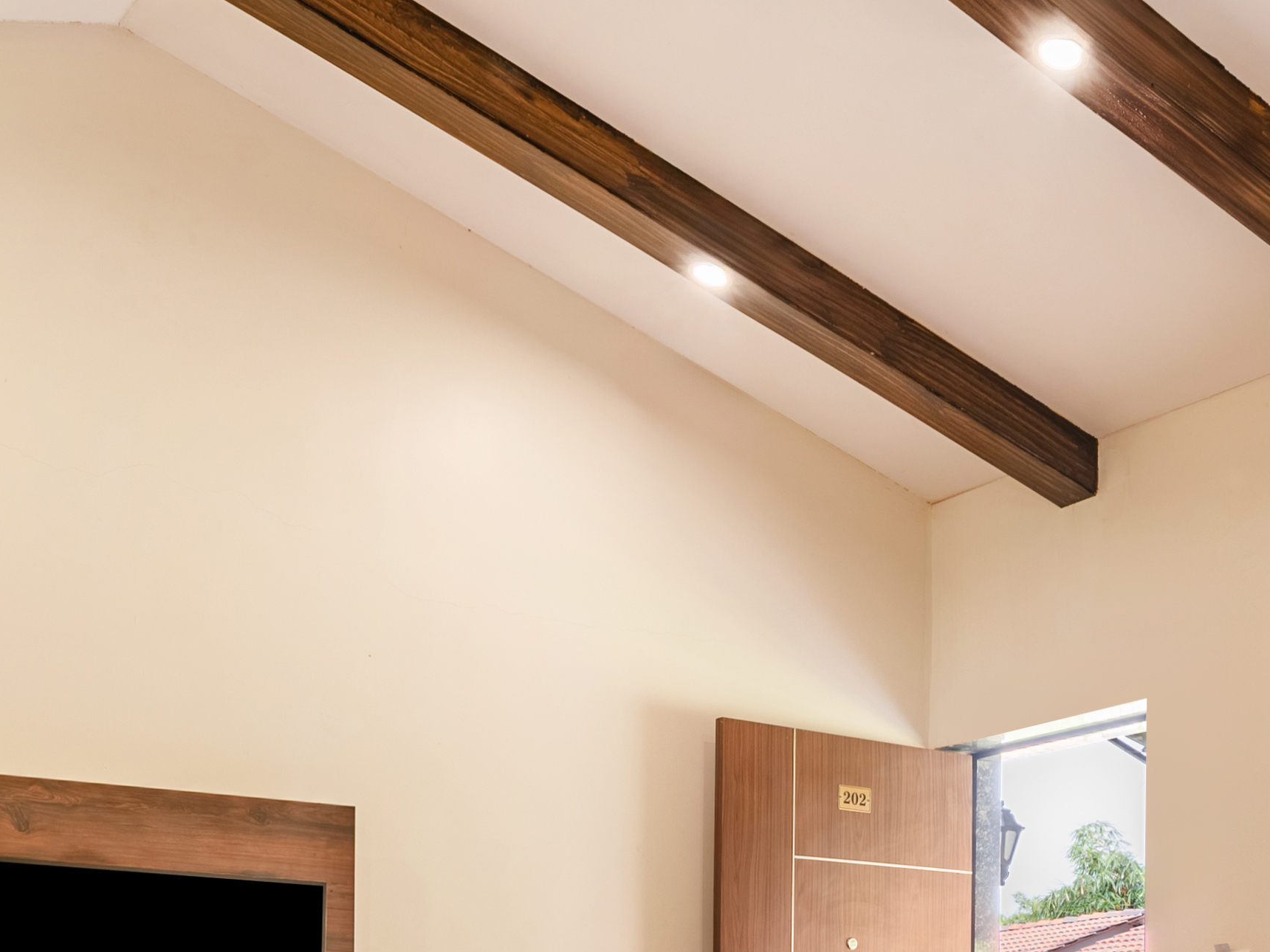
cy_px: 1046
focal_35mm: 54
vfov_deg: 25.1
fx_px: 1981
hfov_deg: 35.0
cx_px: 911
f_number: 9
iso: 100
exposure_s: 1/25
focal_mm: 16
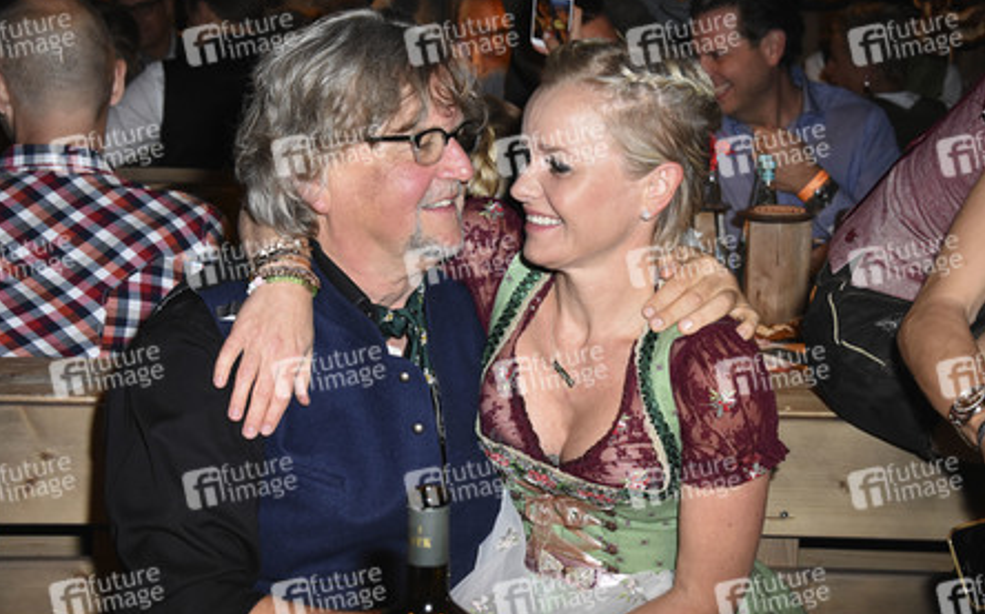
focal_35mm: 59
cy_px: 317
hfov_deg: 34.6
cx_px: 491
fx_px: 1583
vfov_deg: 22.0
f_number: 6.3
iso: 1600
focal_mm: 38
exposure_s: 1/125
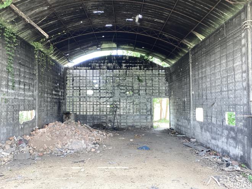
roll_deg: +0.9
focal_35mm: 31
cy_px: 94
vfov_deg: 45.4
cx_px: 126
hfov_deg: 58.4
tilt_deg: +2.5
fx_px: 226
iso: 80
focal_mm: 3.3
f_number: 2.4
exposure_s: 1/100
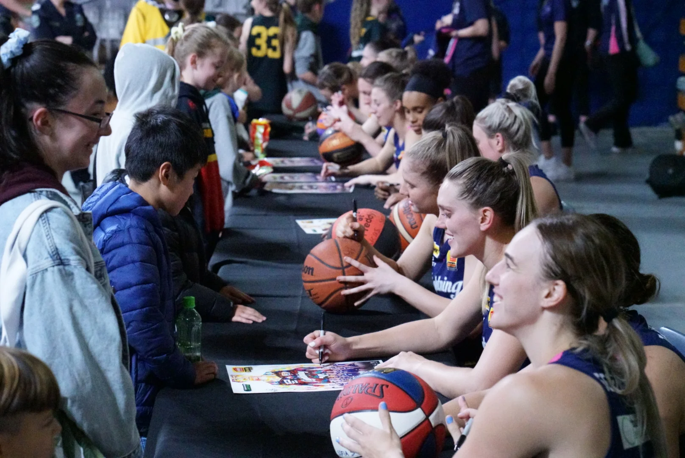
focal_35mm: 85
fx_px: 1618
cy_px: 229
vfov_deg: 16.1
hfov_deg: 23.9
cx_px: 342
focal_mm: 85
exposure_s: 1/640
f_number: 5.6
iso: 51200
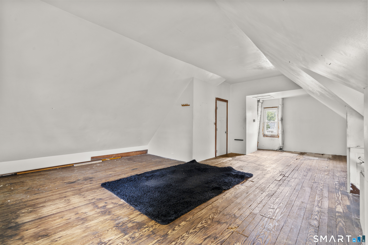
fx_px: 164
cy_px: 122
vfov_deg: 73.7
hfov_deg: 96.7
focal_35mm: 16
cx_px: 184
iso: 200
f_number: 9
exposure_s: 4
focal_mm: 16
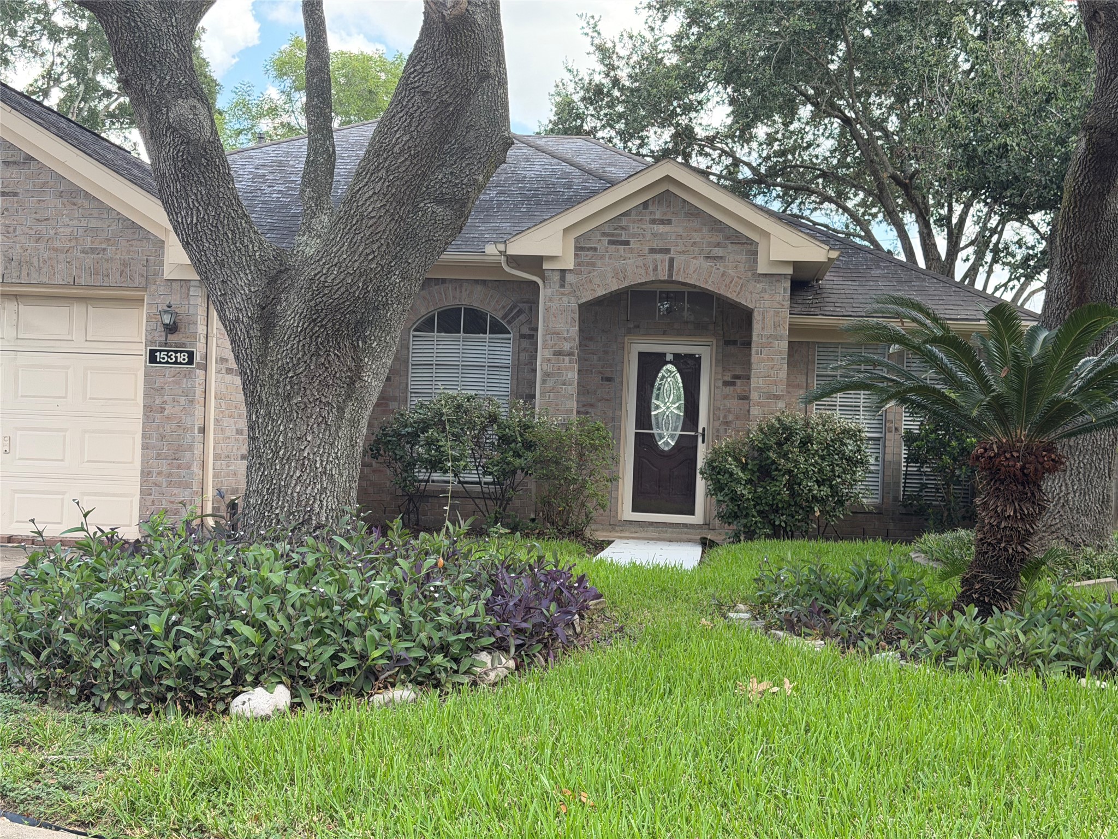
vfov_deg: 30.3
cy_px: 420
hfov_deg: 39.7
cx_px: 559
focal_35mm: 48
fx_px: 1550
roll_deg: -2.1
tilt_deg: +1.8
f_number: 1.78
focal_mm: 6.76
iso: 100
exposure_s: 1/534
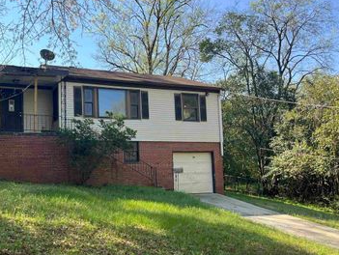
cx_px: 117
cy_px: 151
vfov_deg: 38.6
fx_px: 363
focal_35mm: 37
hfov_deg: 49.3
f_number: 1.6
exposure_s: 1/871
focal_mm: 5.1
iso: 50
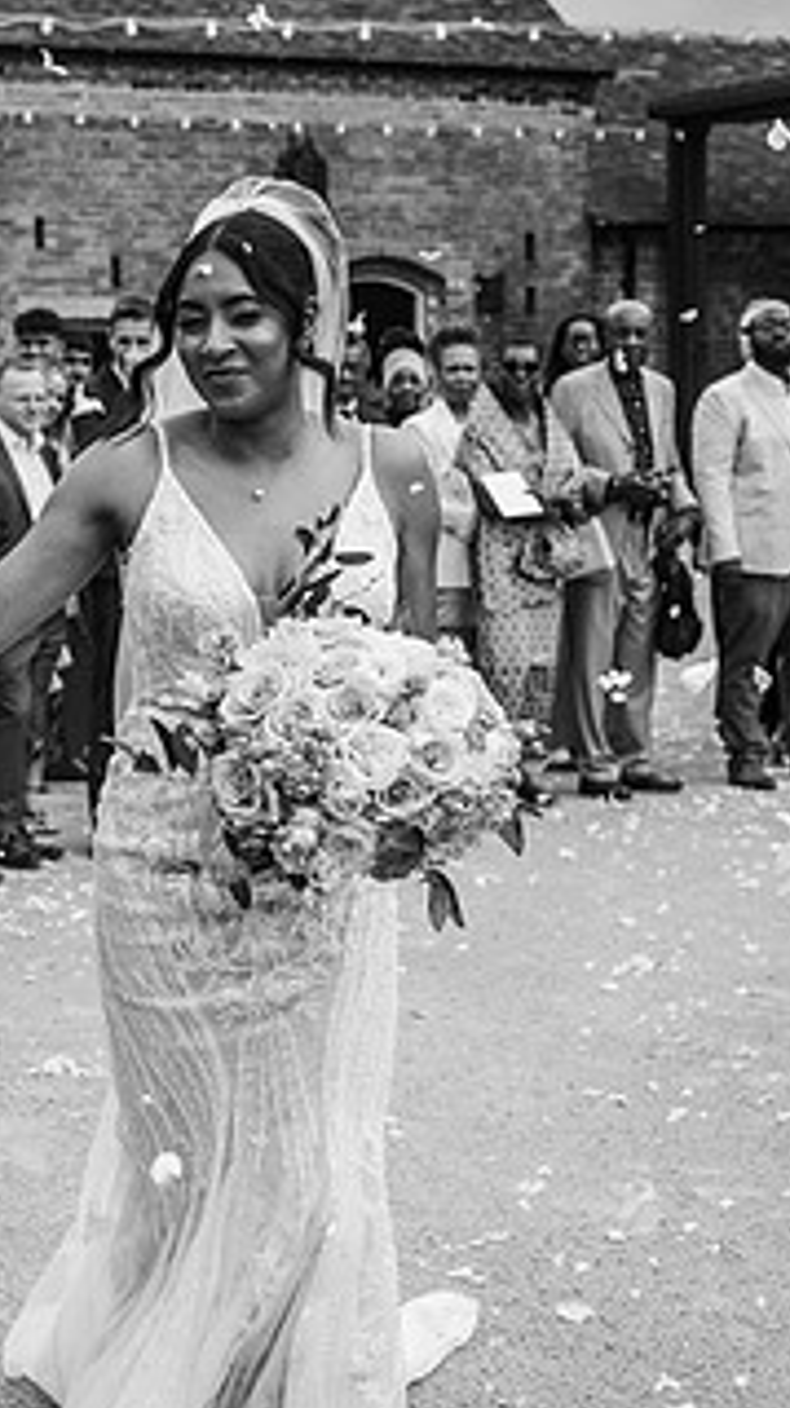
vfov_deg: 26.5
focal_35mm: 80
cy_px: 768
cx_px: 106
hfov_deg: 14.9
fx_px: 2985
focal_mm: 42
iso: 280
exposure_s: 1/1000
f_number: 5
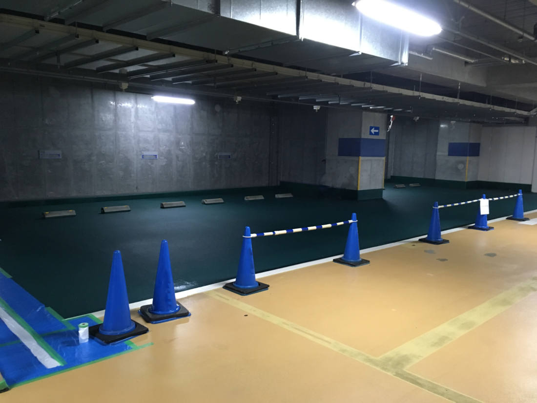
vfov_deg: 48.2
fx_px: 450
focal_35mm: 29
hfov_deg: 61.7
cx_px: 268
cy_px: 202
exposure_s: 1/15
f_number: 2.2
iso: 200
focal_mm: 4.15
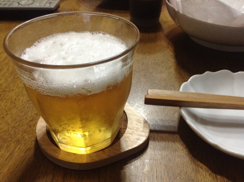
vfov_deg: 42.9
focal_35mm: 33
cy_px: 91
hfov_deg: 55.4
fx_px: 232
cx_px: 122
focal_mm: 3.3
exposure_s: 1/24
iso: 200
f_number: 2.4
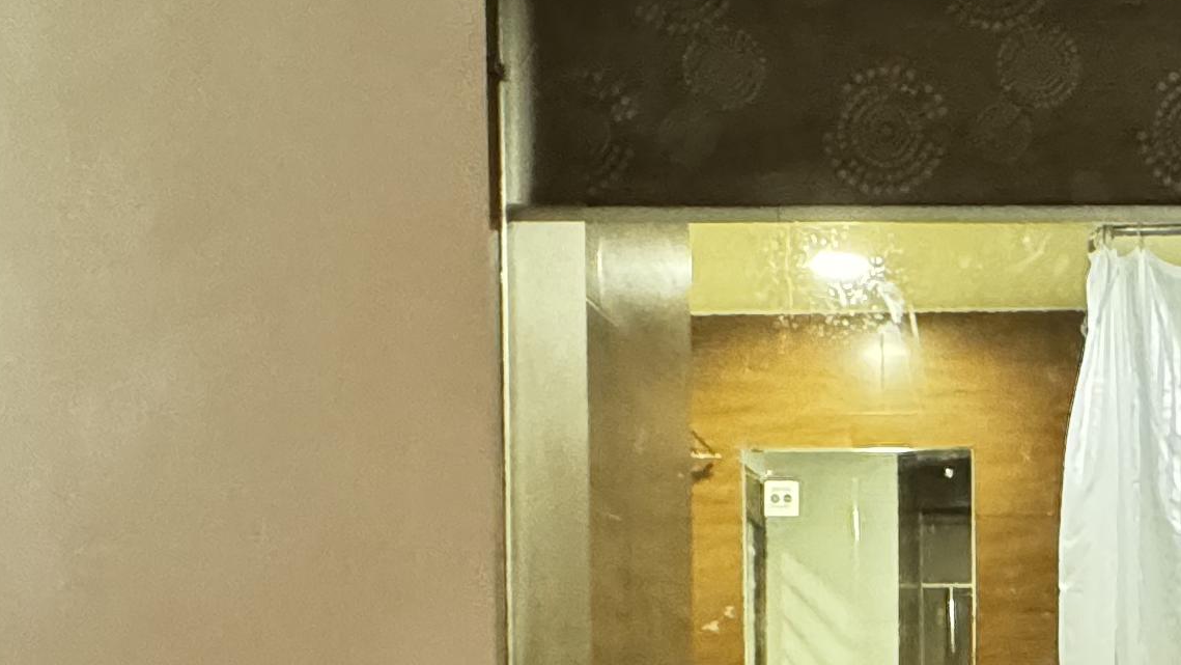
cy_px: 789
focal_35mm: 54
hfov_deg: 36.3
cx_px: 1050
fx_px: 1691
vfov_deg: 20.8
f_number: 2.2
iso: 1000
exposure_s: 1/50
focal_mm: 2.22
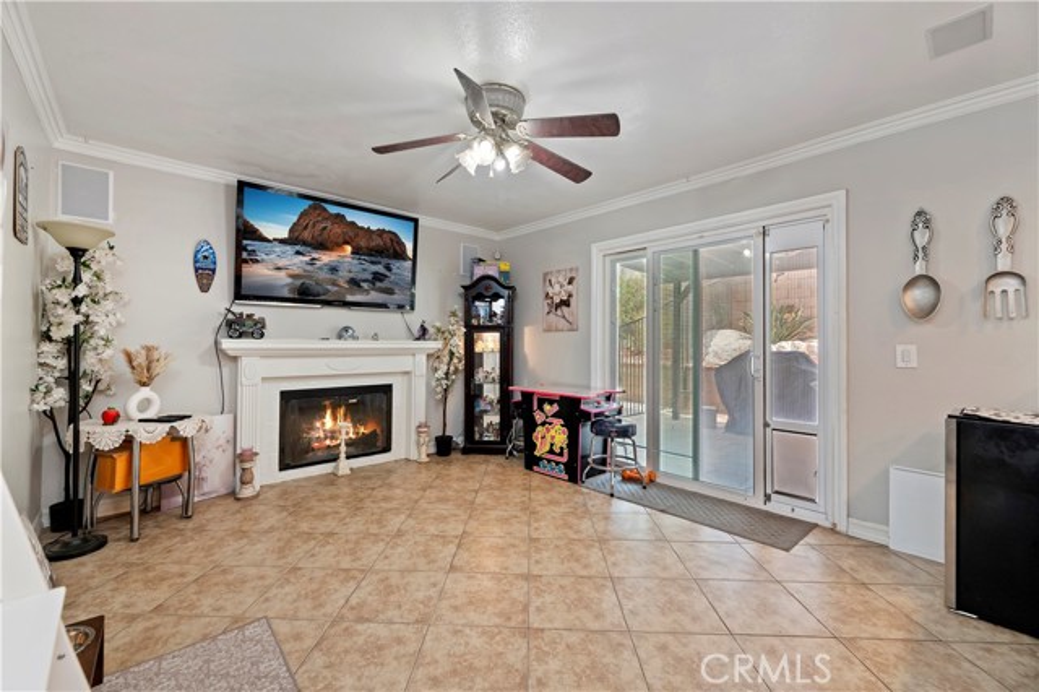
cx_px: 520
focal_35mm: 14
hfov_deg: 104.3
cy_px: 346
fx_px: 404
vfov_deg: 81.1
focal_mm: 14
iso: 500
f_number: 10
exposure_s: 1/8
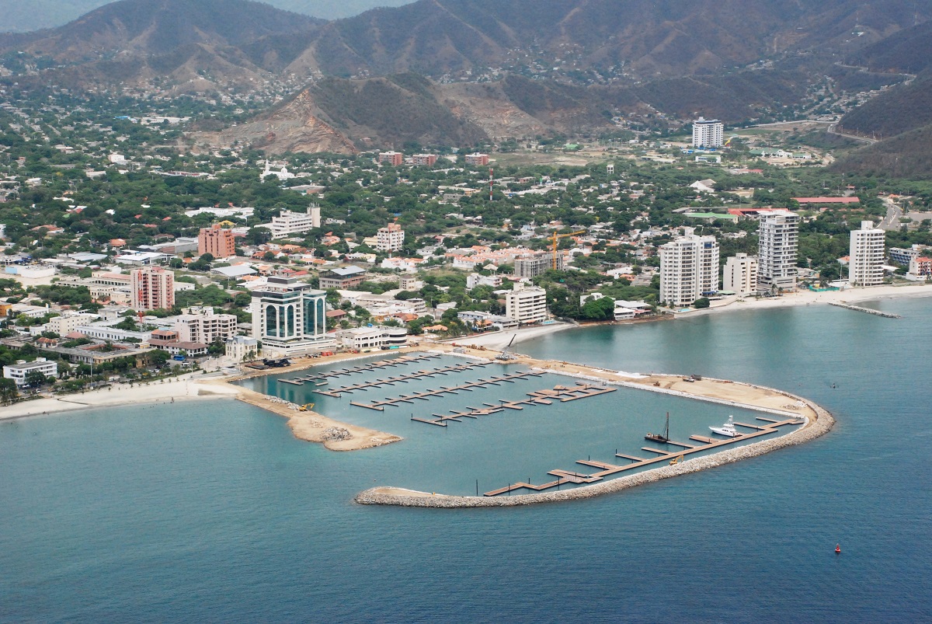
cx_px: 466
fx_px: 1944
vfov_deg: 18.2
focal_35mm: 75
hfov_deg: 27.0
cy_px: 312
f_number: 13
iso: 800
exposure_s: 1/640
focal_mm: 50
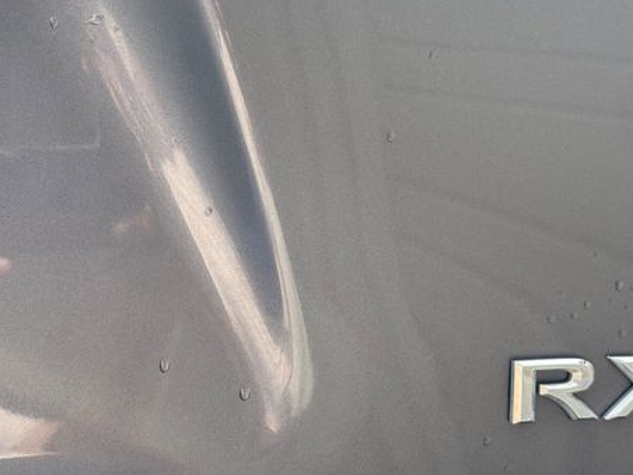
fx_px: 1243
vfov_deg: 21.5
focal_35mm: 68
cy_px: 167
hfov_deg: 28.6
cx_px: 304
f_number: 1.78
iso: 64
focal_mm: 6.76
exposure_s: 1/739
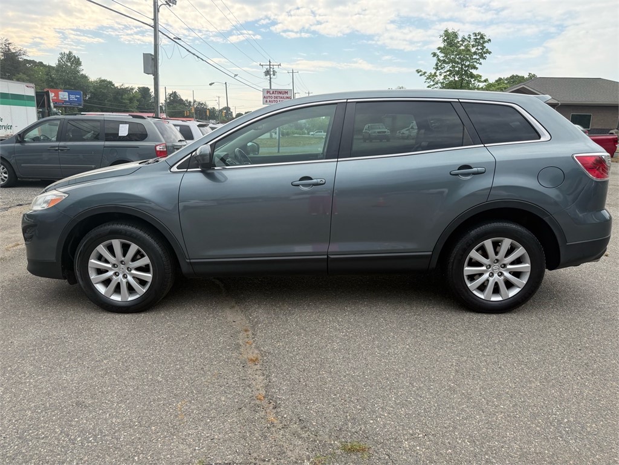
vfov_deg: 56.8
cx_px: 310
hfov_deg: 71.6
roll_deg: -1.9
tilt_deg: -12.6
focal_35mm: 24
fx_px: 429
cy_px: 232
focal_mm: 6.76
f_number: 1.78
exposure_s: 1/1522
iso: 100
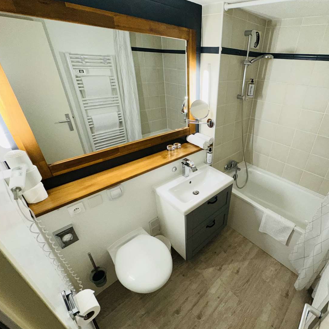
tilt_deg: -30.3
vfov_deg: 84.0
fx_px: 183
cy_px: 163
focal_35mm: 17
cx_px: 213
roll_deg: -3.9
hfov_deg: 81.8
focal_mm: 2.22
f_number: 2.2
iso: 250
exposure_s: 1/100
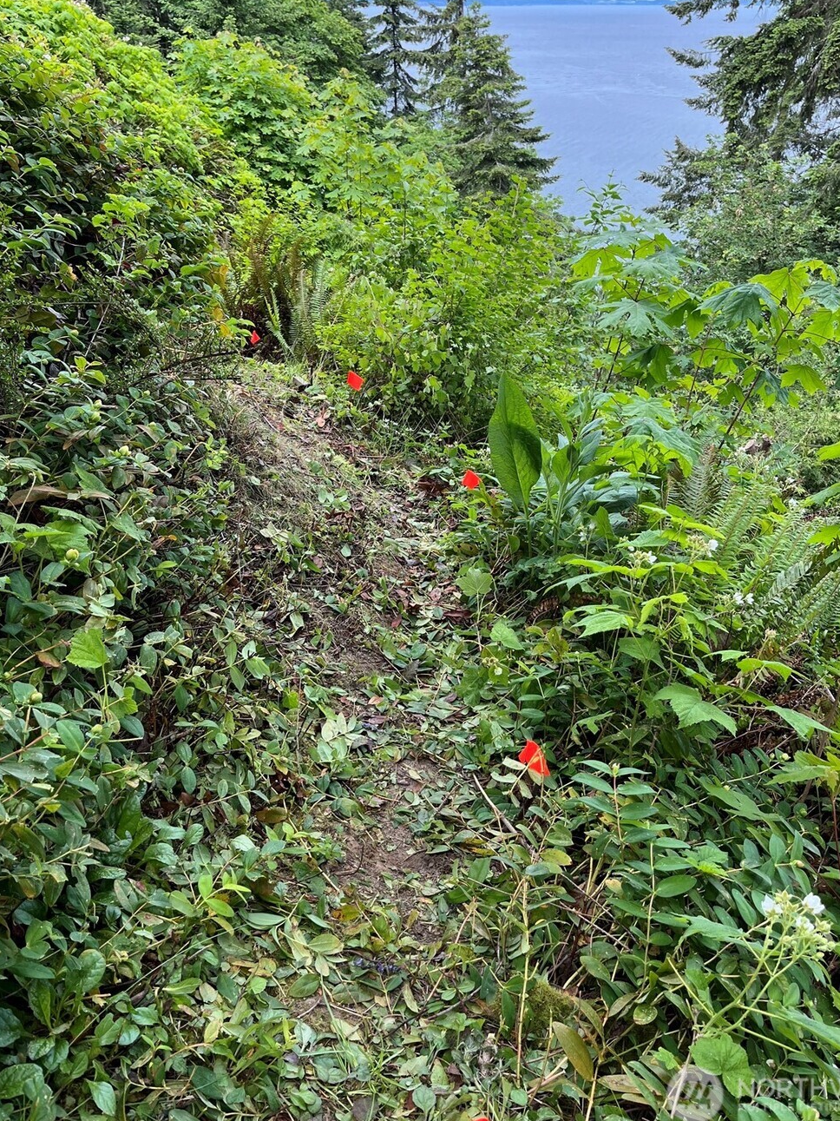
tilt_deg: -28.6
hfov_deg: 48.1
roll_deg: +1.1
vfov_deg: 61.6
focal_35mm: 29
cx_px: 463
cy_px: 510
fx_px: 938
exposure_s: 1/558
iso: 50
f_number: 1.6
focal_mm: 5.1
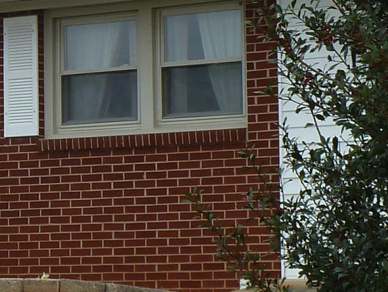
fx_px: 2646
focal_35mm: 236
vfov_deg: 6.3
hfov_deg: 8.2
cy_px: 91
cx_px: -204
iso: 80
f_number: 4
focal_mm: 7.9
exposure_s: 1/250
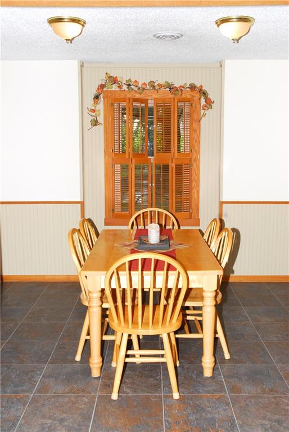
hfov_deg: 33.1
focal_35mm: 40
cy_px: 216
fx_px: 486
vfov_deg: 47.9
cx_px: 144
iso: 640
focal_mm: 27
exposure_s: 1/60
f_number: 10
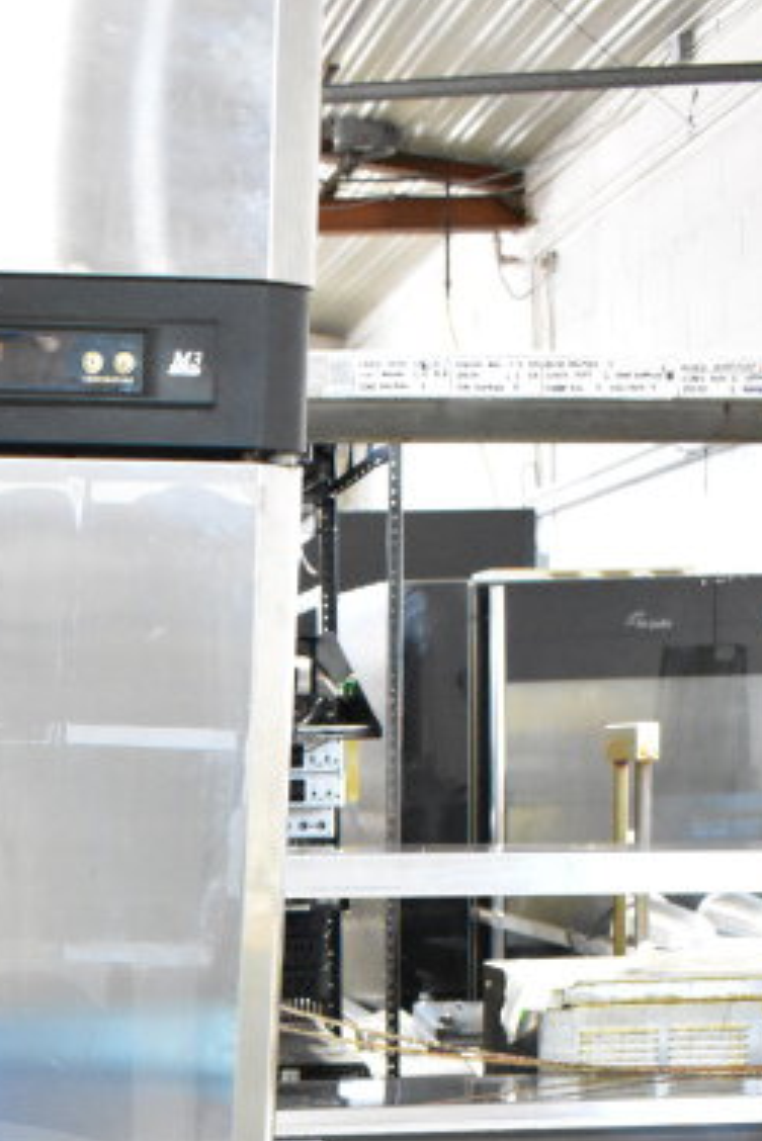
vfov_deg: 26.0
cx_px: -67
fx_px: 2315
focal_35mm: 73
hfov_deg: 18.0
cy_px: 1182
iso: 6400
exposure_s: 1/125
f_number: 5.6
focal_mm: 20
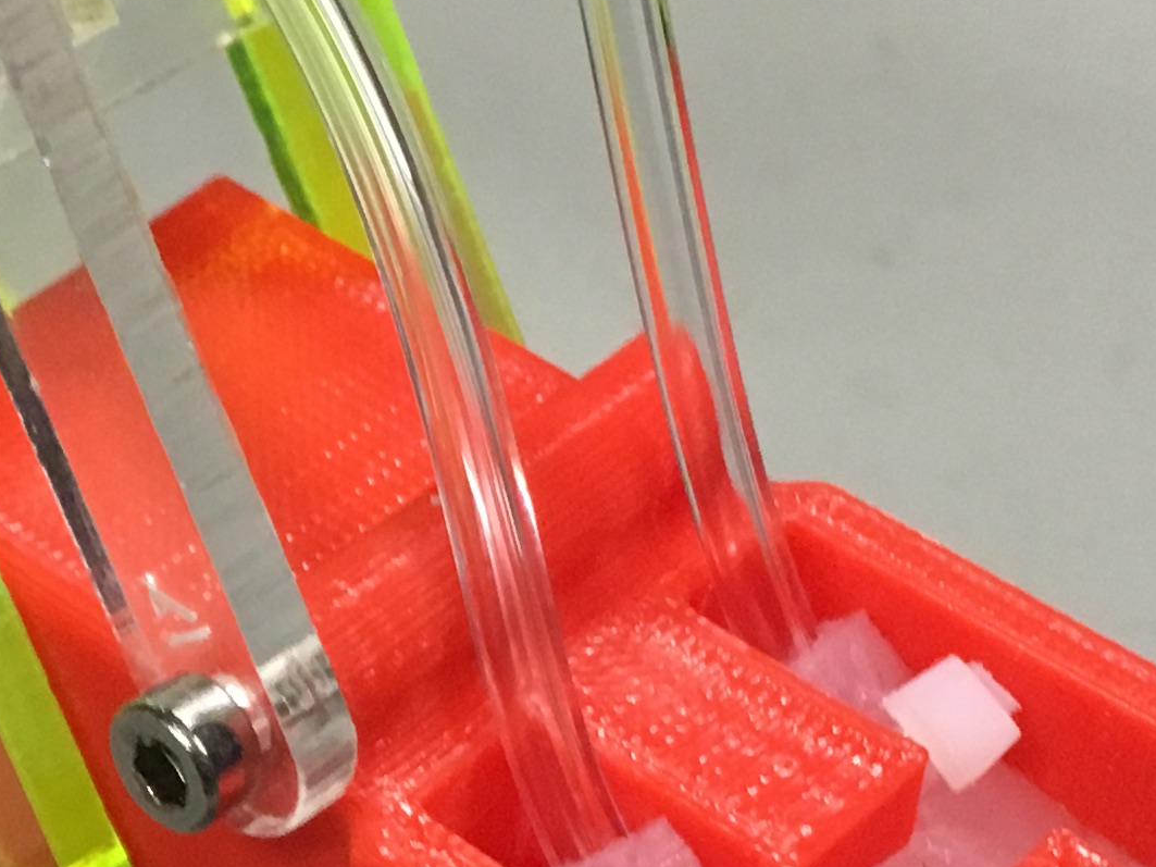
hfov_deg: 17.7
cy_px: 967
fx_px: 3673
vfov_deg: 13.2
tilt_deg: -46.7
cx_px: 166
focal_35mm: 110
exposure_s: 1/30
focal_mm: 4.15
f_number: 2.2
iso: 125
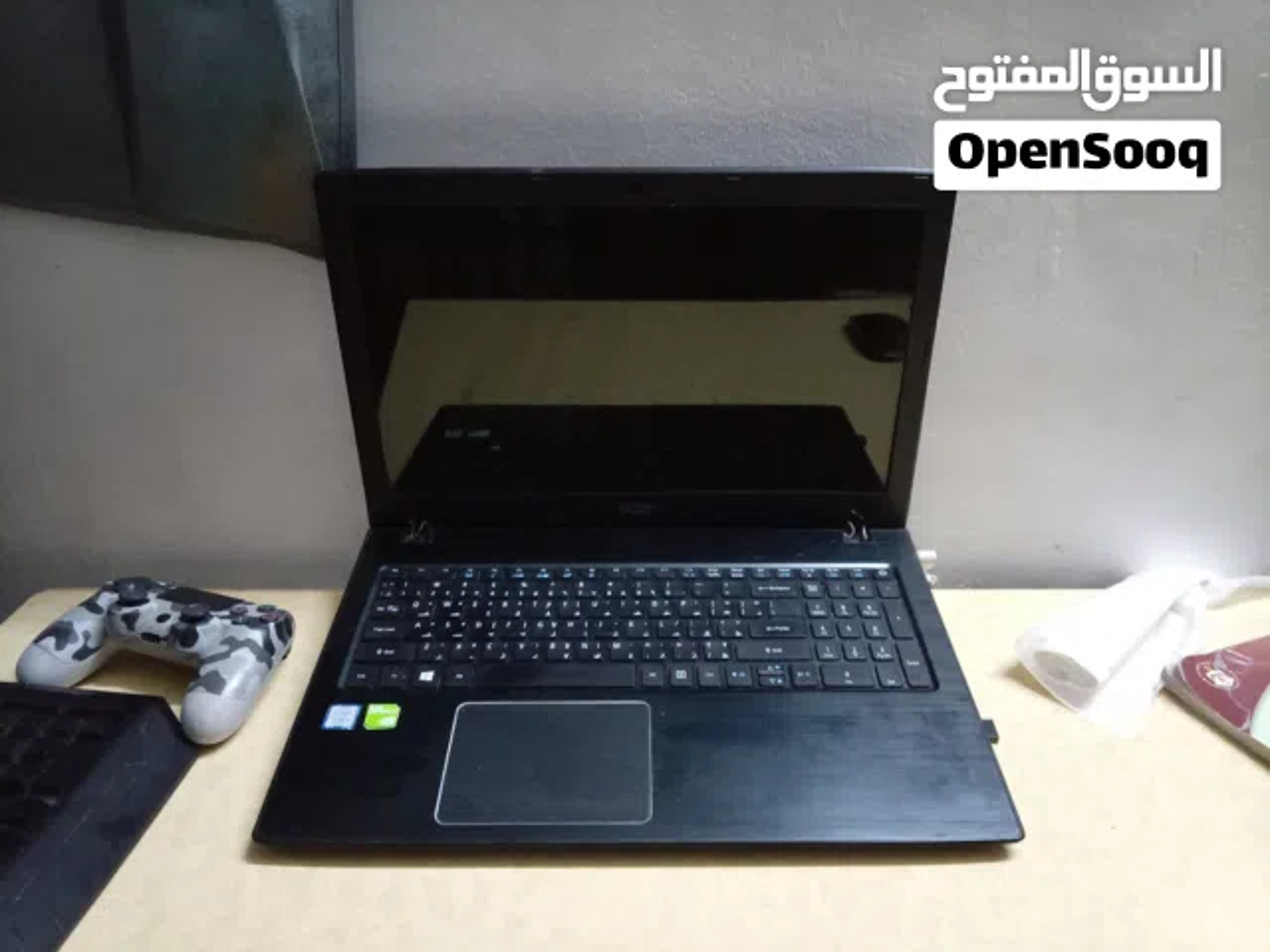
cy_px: 476
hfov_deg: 69.4
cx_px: 635
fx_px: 917
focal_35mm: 25
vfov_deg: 54.9
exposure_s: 1/100
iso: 2591
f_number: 1.8
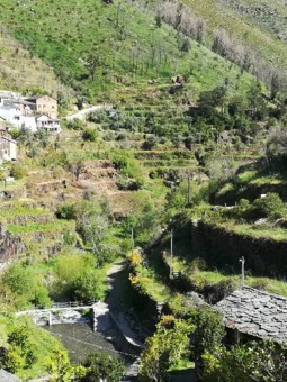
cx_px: 96
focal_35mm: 55
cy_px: 199
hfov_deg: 26.4
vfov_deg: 34.9
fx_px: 608
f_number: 2.2
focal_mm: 3.83
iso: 50
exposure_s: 1/360
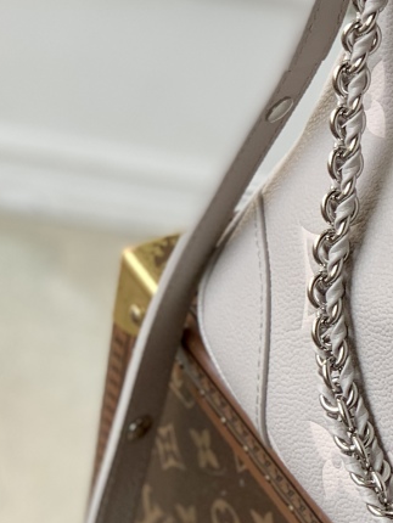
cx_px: 551
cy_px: 370
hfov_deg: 8.4
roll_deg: -15.2
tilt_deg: -43.2
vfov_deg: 11.3
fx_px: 2631
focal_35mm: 174
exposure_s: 1/172
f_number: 2.4
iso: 16
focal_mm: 6
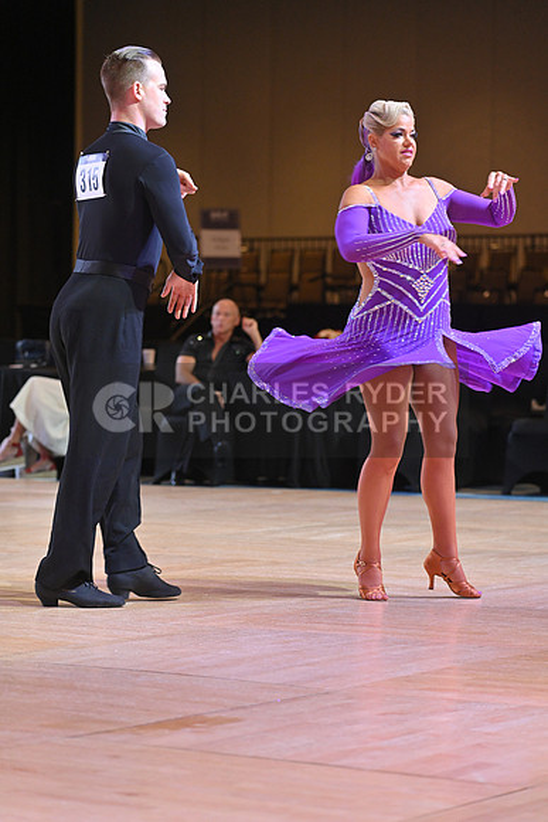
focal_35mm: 120
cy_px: 411
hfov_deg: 11.4
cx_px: 274
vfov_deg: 17.1
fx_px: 2738
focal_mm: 120
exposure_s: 1/250
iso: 2000
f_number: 4
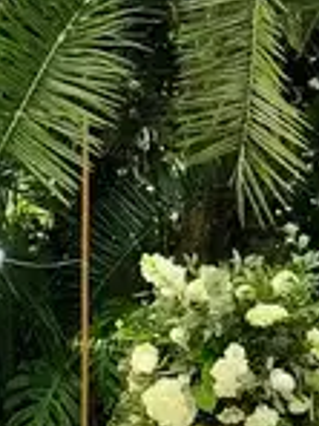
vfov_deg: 7.8
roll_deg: +0.5
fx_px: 3109
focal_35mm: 253
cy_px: 305
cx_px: -287
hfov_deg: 5.8
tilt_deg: -1.2
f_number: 2.4
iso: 25
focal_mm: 6
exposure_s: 1/100
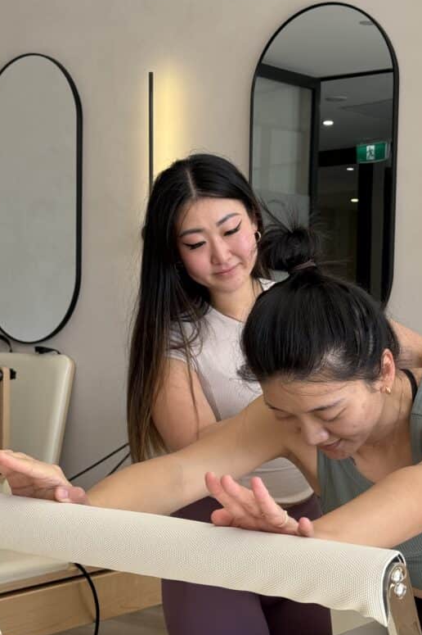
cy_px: 380
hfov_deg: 20.5
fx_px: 1161
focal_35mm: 66
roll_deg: -1.4
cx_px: 275
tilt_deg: -2.8
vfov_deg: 30.4
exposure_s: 1/409
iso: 64
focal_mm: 6.76
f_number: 1.78
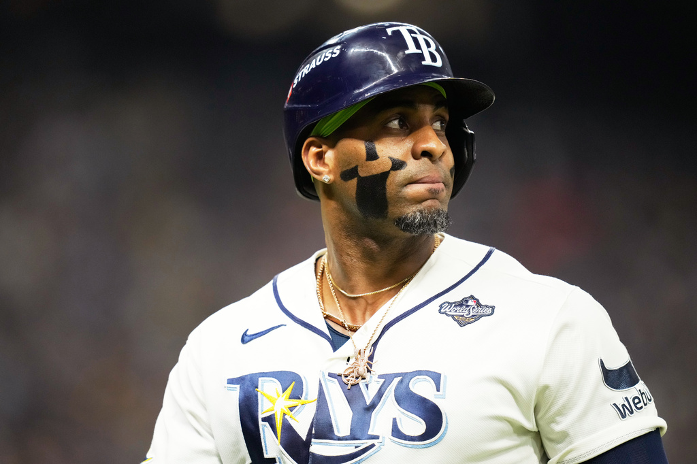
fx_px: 7742
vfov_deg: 3.4
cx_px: 348
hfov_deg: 5.2
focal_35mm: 400
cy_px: 232
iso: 4000
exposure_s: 1/2000
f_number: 2.8
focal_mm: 400
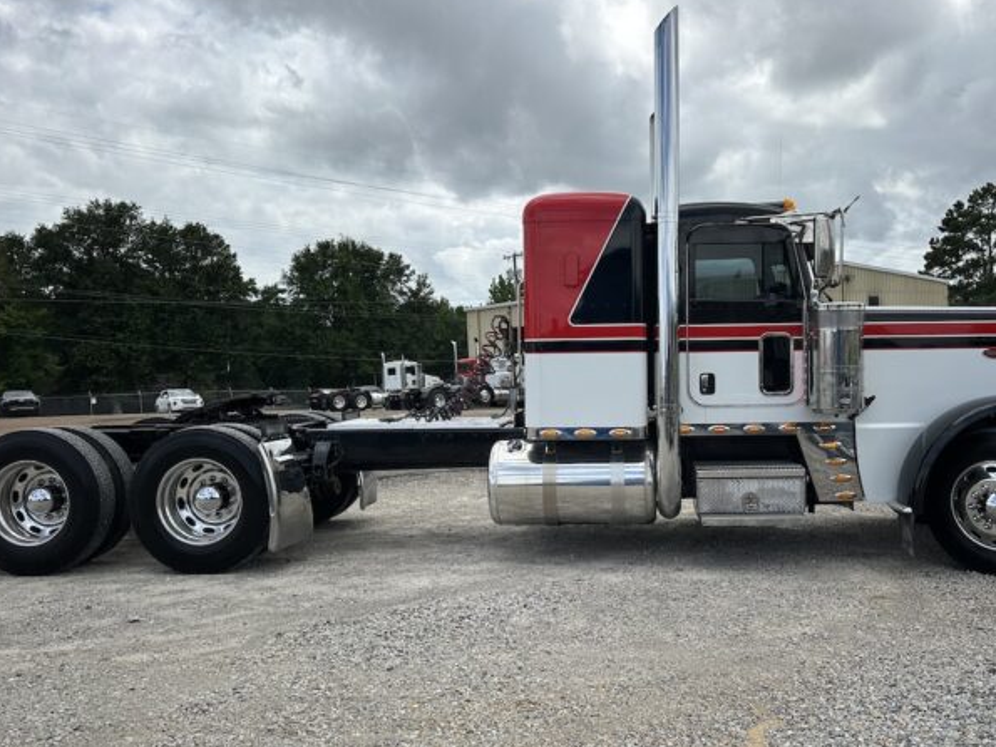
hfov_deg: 58.1
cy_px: 380
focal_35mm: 31
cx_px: 569
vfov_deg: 45.4
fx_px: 892
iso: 80
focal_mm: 6.86
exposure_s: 1/6623
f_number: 1.78
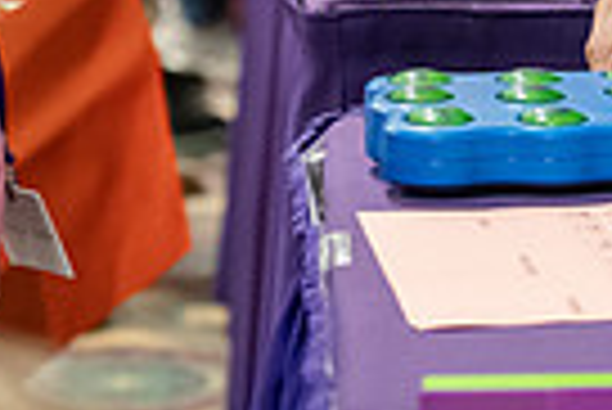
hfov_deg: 6.9
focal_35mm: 298
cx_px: 554
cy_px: -408
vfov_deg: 4.6
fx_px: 5071
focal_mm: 70
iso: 3200
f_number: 3.2
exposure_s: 1/200
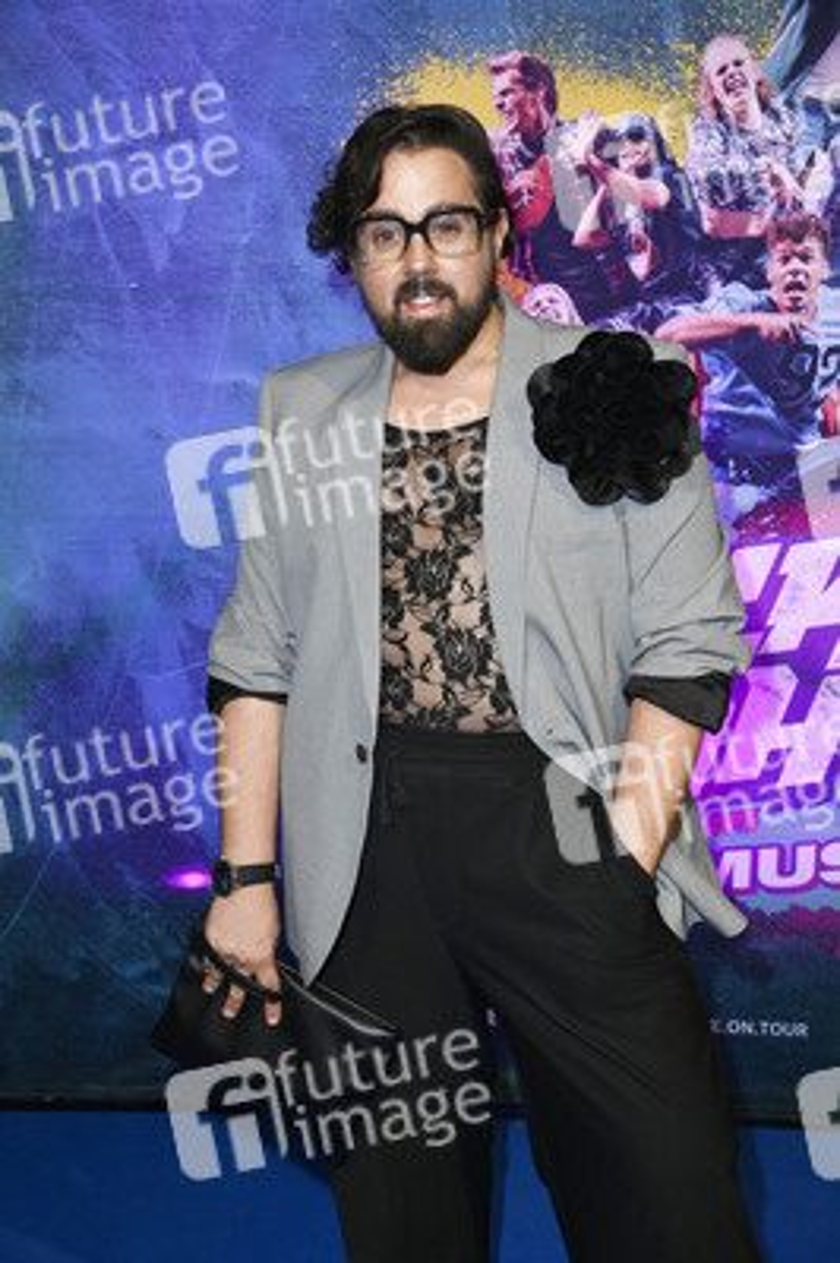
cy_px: 632
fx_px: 1578
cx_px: 420
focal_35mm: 45
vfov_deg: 43.6
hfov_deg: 29.8
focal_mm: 45
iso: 1250
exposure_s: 1/250
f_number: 5
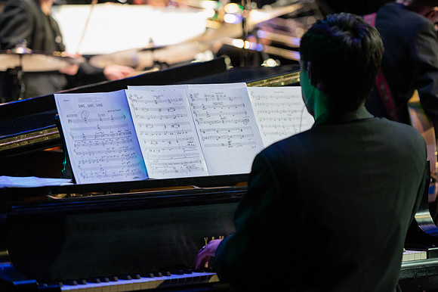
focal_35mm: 135
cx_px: 219
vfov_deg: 10.1
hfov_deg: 15.2
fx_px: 1642
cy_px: 146
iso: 4000
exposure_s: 1/320
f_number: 2.8
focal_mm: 135
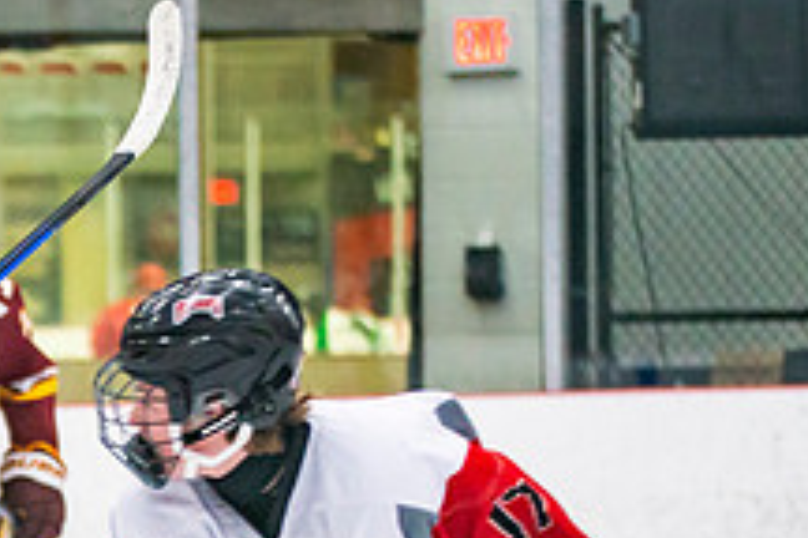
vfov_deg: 3.8
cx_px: -357
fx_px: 8192
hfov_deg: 5.6
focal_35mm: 365
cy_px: 676
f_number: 2.8
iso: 2500
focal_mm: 100
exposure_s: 1/640
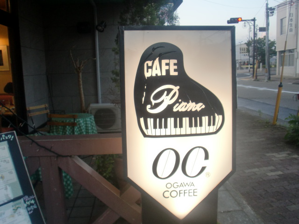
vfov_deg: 41.8
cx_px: 150
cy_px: 112
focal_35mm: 34
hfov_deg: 54.0
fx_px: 294
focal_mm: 5.58
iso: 64
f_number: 2.8
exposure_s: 1/60
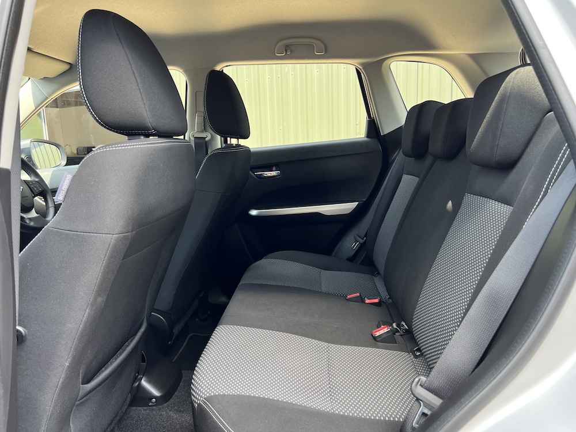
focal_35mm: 26
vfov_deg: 53.1
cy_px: 216
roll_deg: +2.2
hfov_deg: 67.3
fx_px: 433
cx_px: 288
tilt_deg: -4.8
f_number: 1.5
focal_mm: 5.7
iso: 64
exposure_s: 1/149
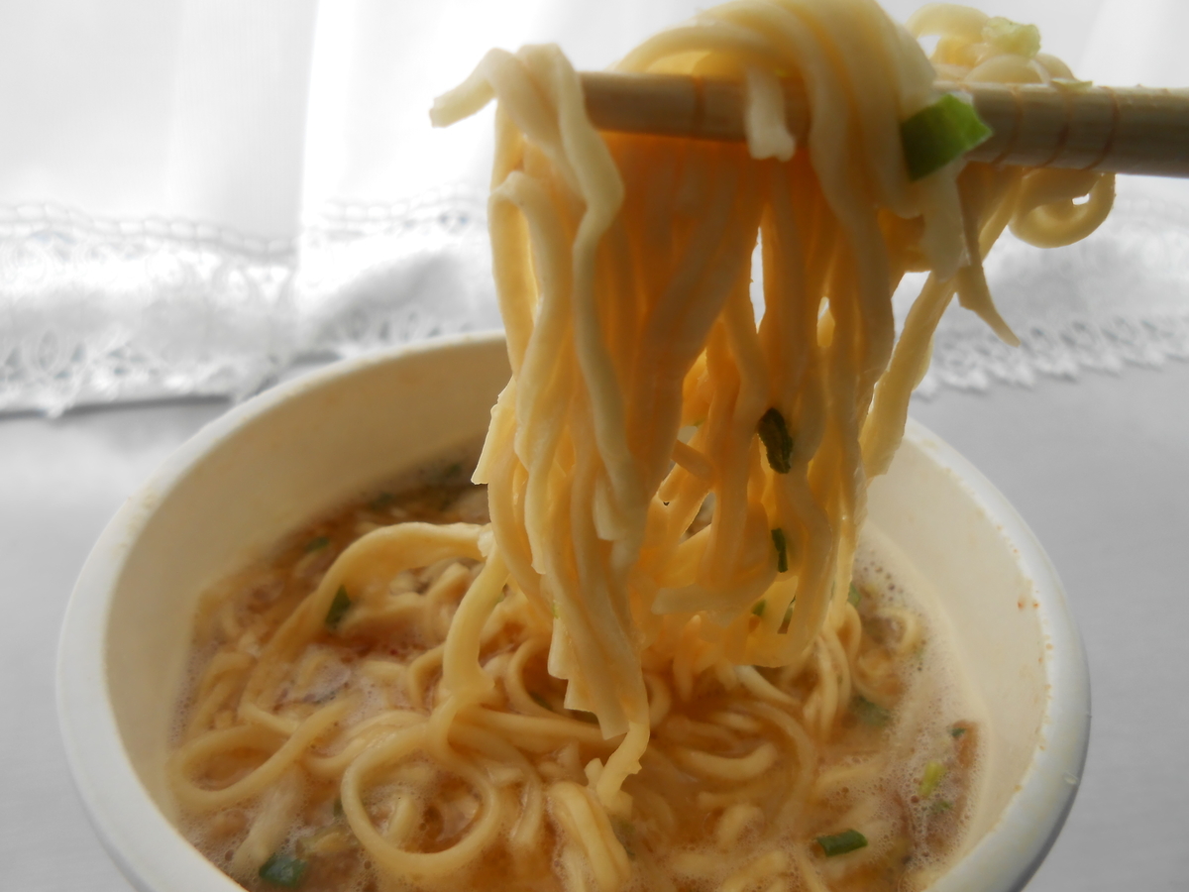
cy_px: 446
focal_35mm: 26
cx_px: 594
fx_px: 893
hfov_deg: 67.3
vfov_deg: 53.1
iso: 80
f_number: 3.5
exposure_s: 1/80
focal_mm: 4.6
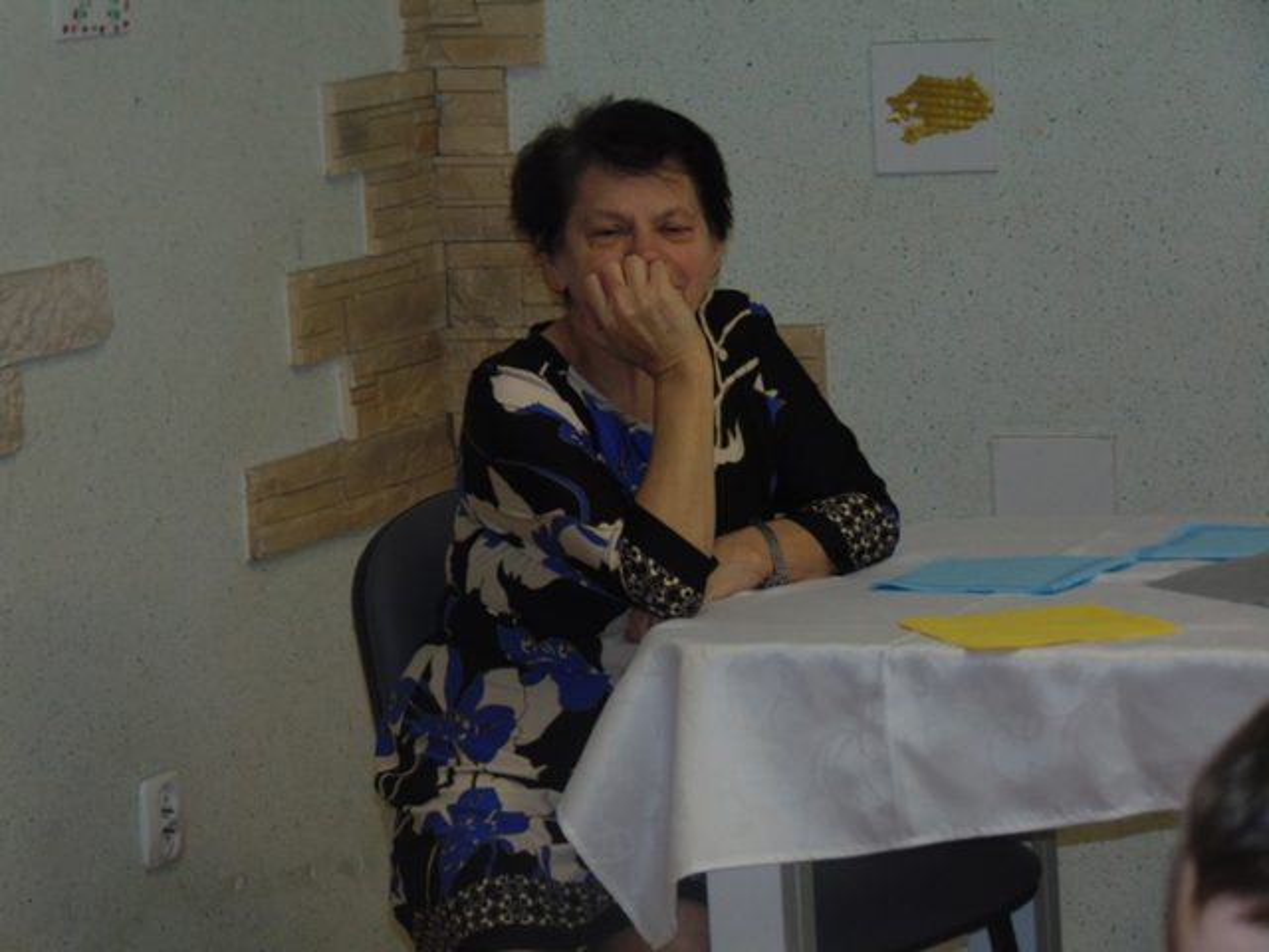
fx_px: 6012
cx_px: 634
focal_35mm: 164
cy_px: 476
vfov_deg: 9.1
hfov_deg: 12.0
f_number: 4
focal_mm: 29.5
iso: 200
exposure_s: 1/60
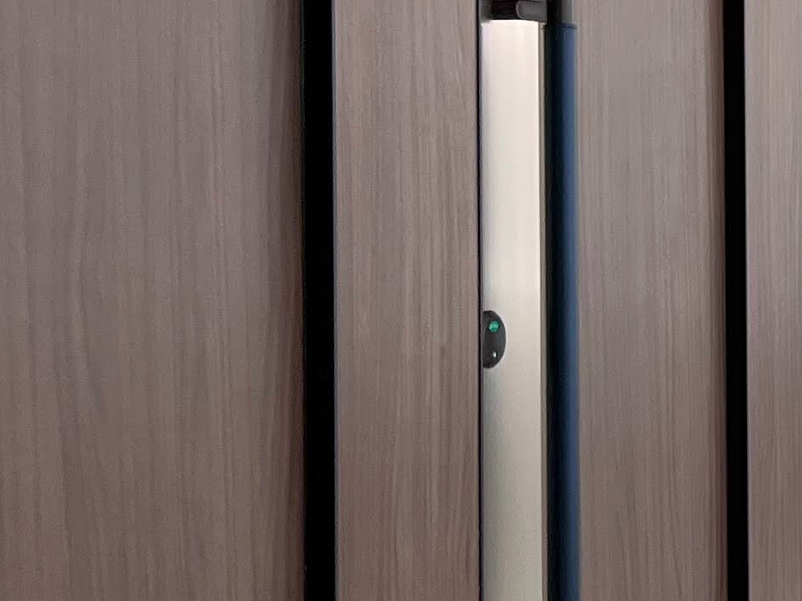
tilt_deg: -0.1
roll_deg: +1.0
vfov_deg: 13.2
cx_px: 1637
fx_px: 2595
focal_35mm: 112
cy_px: 225
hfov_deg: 14.4
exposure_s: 1/115
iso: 100
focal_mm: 5.7
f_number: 1.5
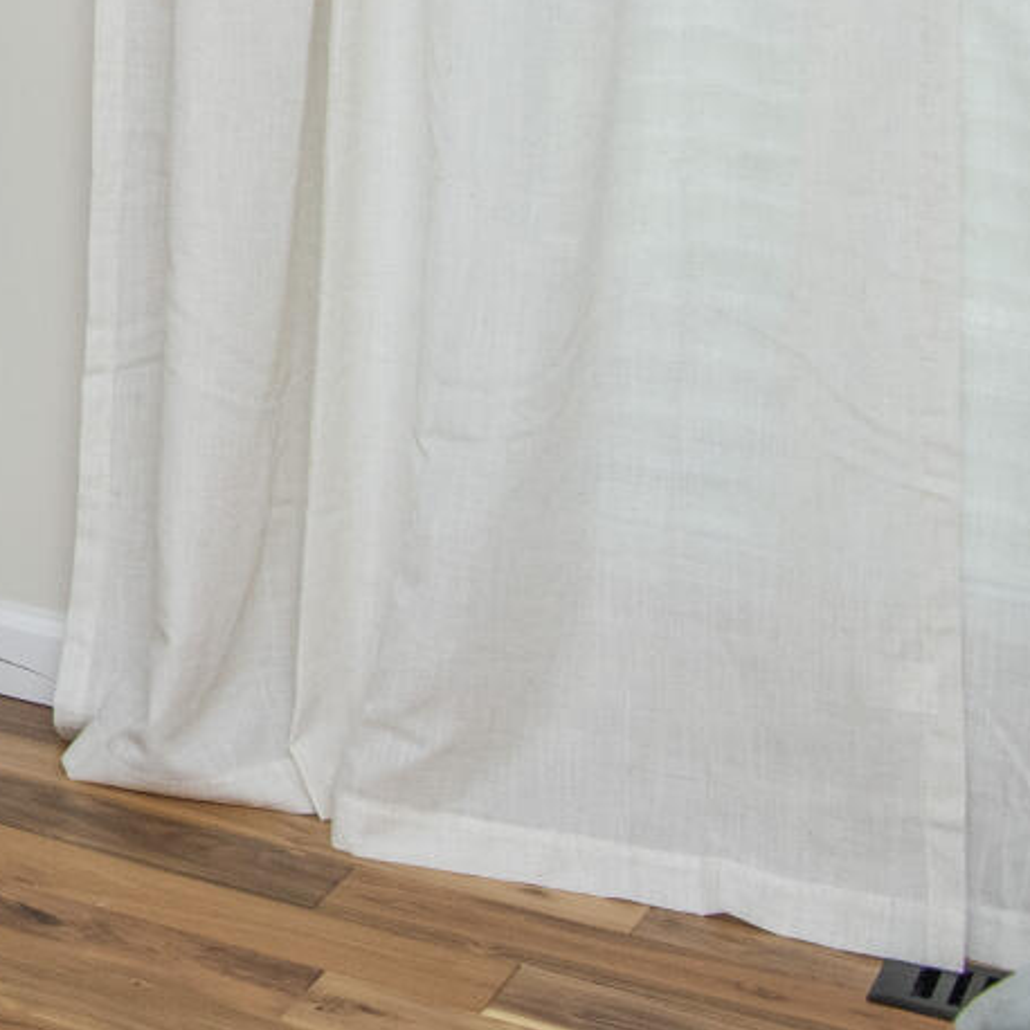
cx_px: -1698
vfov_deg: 18.0
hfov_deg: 12.8
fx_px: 2996
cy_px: -371
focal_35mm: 89
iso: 400
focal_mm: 16
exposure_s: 1/160
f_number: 9
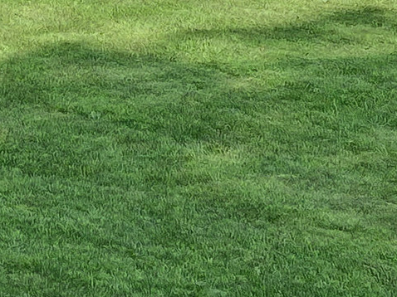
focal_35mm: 180
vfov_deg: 8.0
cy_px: -206
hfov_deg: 10.8
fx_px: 2063
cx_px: -68
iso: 20
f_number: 1.8
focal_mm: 3.99
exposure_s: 1/759
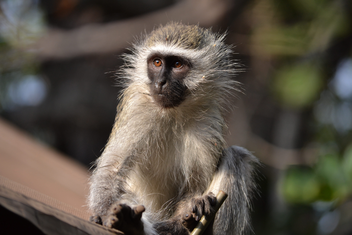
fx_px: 2860
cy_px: 118
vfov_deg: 4.7
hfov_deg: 7.0
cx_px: 176
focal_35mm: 292
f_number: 5.6
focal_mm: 195
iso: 320
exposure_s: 1/500
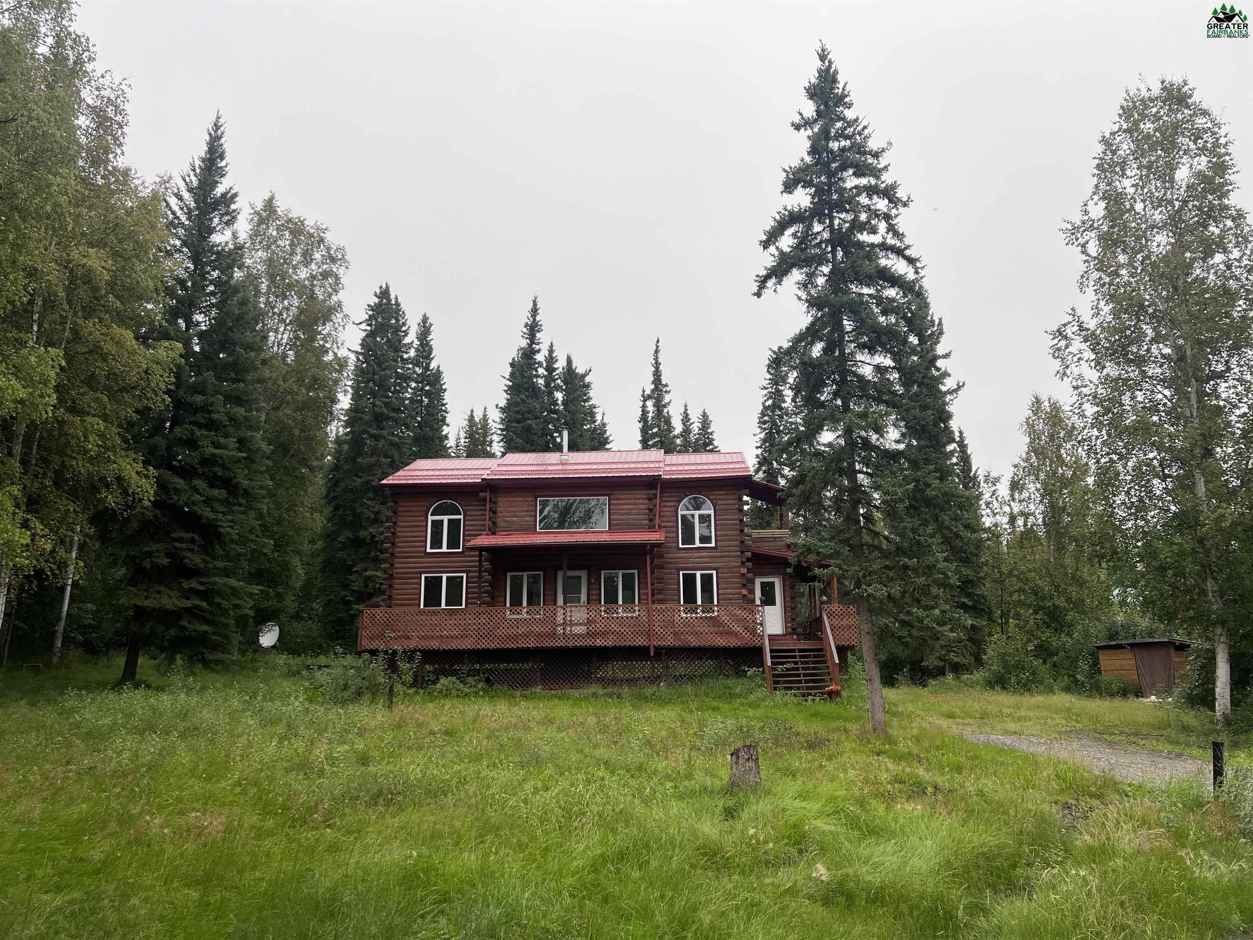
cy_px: 470
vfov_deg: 53.1
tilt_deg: +12.4
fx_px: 941
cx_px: 626
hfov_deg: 67.3
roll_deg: +0.6
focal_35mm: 26
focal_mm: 5.7
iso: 40
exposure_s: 1/237
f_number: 1.5
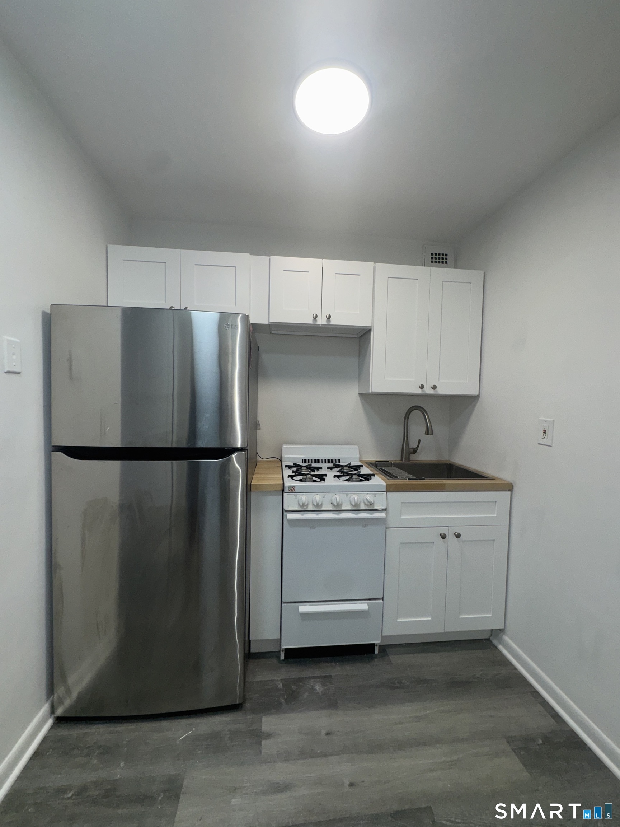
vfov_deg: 102.1
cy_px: 414
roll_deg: -0.7
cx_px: 310
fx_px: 334
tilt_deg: -2.2
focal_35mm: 14
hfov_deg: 85.7
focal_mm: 2.22
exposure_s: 1/122
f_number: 2.2
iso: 40
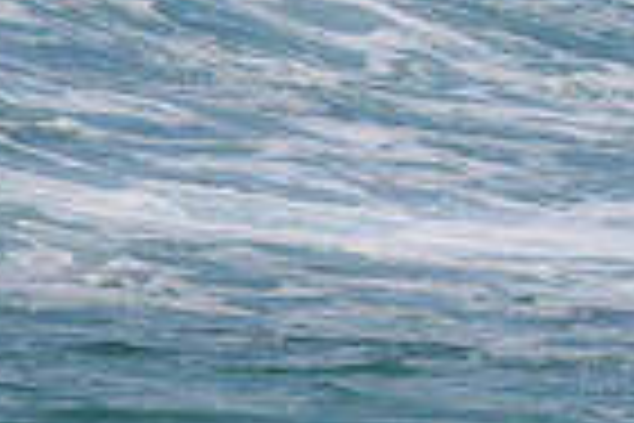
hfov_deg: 0.9
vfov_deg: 0.6
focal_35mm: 2256
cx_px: 770
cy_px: -362
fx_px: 39728
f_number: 5.6
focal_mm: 400
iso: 250
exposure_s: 1/2000
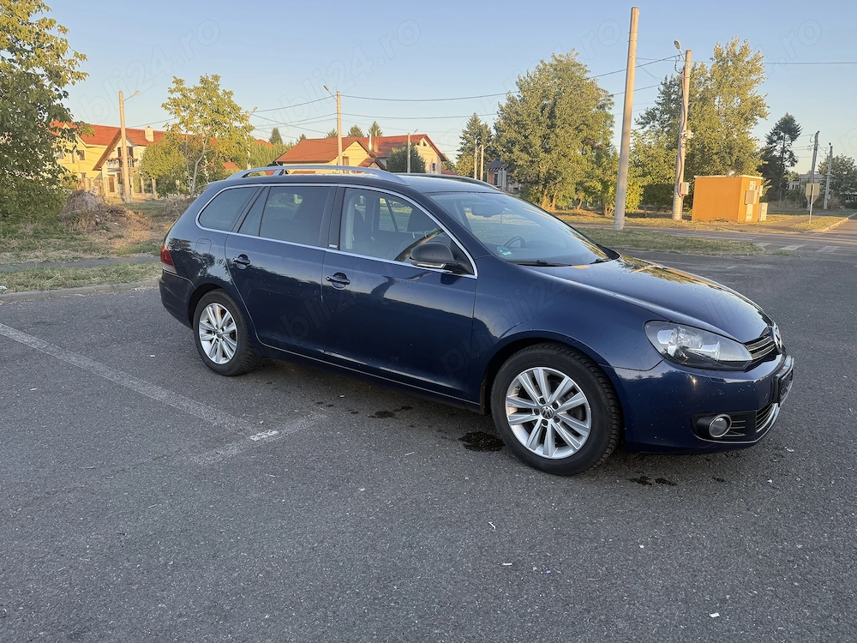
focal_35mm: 24
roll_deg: -0.1
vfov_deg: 56.8
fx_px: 594
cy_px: 322
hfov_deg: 71.6
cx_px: 428
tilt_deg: -11.3
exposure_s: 1/677
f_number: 1.78
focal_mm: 6.76
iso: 100
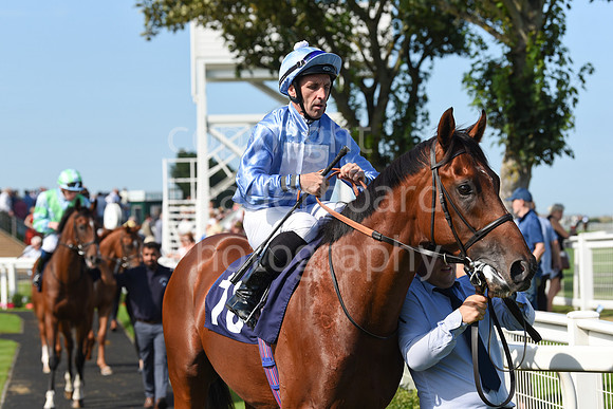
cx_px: 306
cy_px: 204
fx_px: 1907
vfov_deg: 12.2
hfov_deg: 18.3
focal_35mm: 112
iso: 400
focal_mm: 112
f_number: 5.6
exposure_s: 1/2500
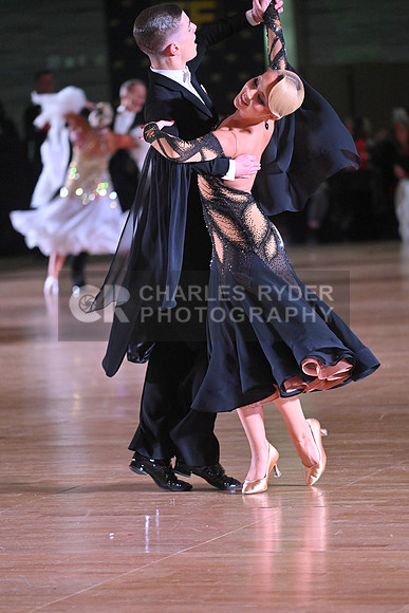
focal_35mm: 200
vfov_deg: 10.3
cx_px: 204
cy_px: 306
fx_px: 3406
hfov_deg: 6.9
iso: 5000
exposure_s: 1/400
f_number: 4
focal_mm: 200
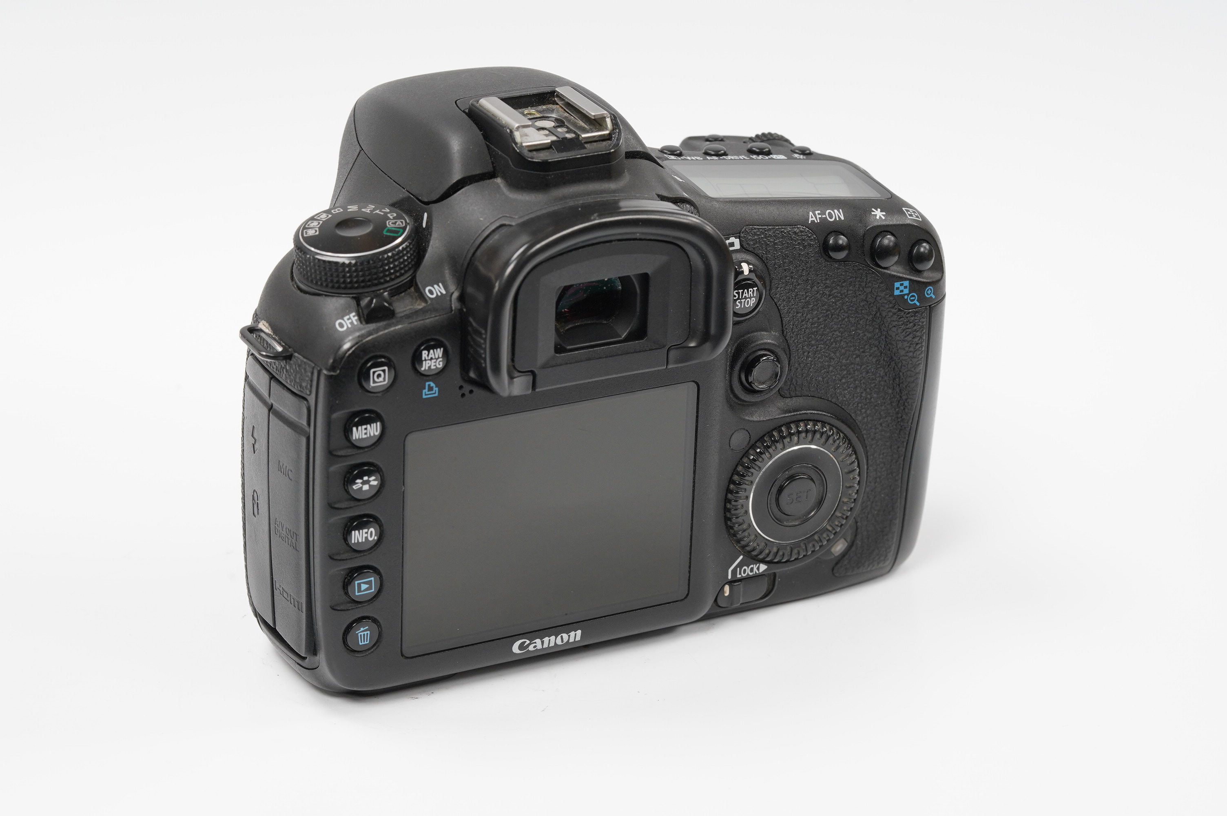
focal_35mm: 90
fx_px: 3065
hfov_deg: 22.6
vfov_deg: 15.2
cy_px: 408
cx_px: 614
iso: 1000
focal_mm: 90
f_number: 11
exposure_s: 1/10
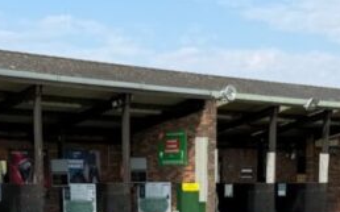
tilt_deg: -9.6
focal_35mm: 101
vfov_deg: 12.1
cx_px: 177
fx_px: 935
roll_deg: +0.1
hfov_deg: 20.6
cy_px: 356
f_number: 1.78
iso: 80
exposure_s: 1/3021
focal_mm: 6.76
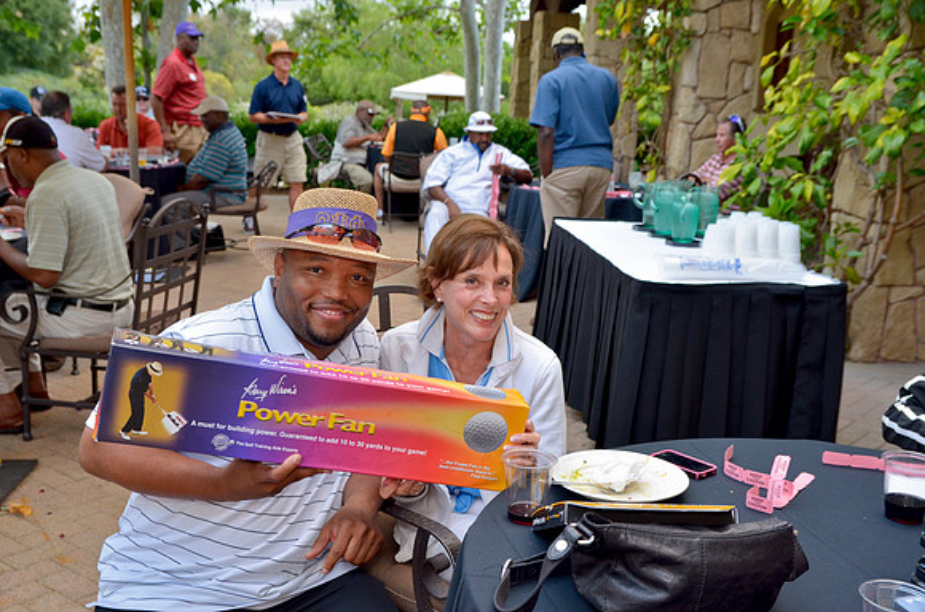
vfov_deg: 30.7
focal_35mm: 44
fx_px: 1115
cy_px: 306
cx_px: 462
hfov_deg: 45.0
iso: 360
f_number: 4
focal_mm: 29
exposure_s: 1/80
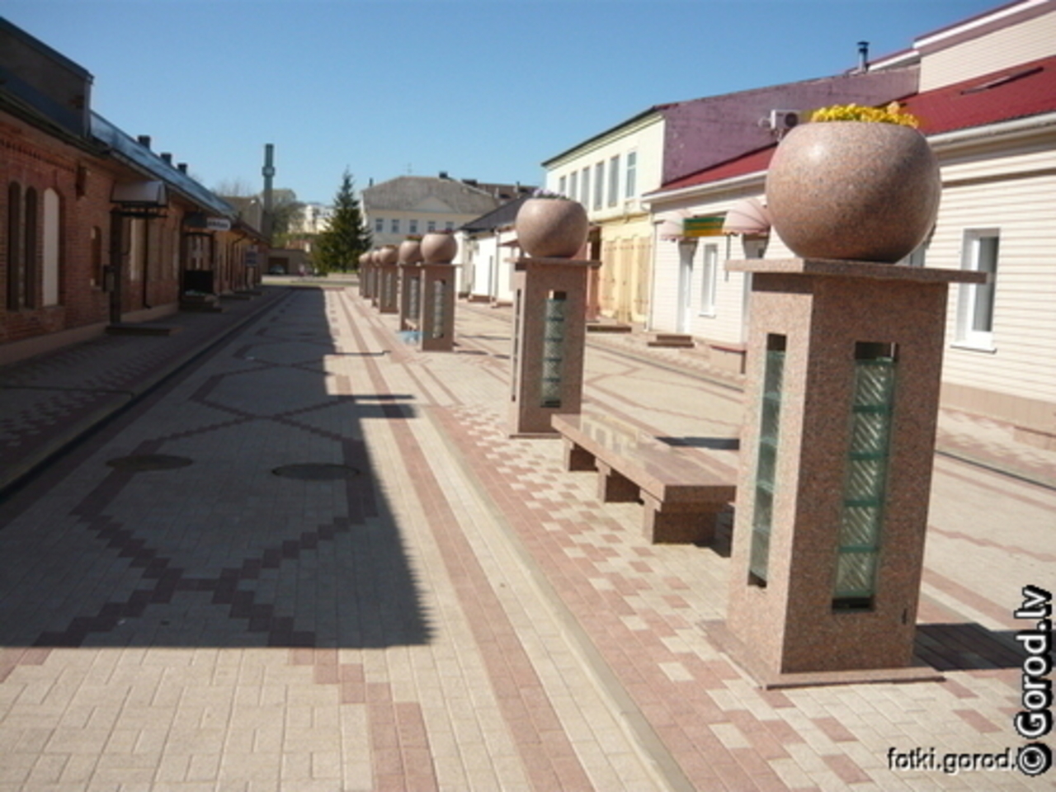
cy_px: 396
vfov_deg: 42.9
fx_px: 1007
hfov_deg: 55.4
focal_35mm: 33
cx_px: 528
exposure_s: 1/200
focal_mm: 5.5
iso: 100
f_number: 8
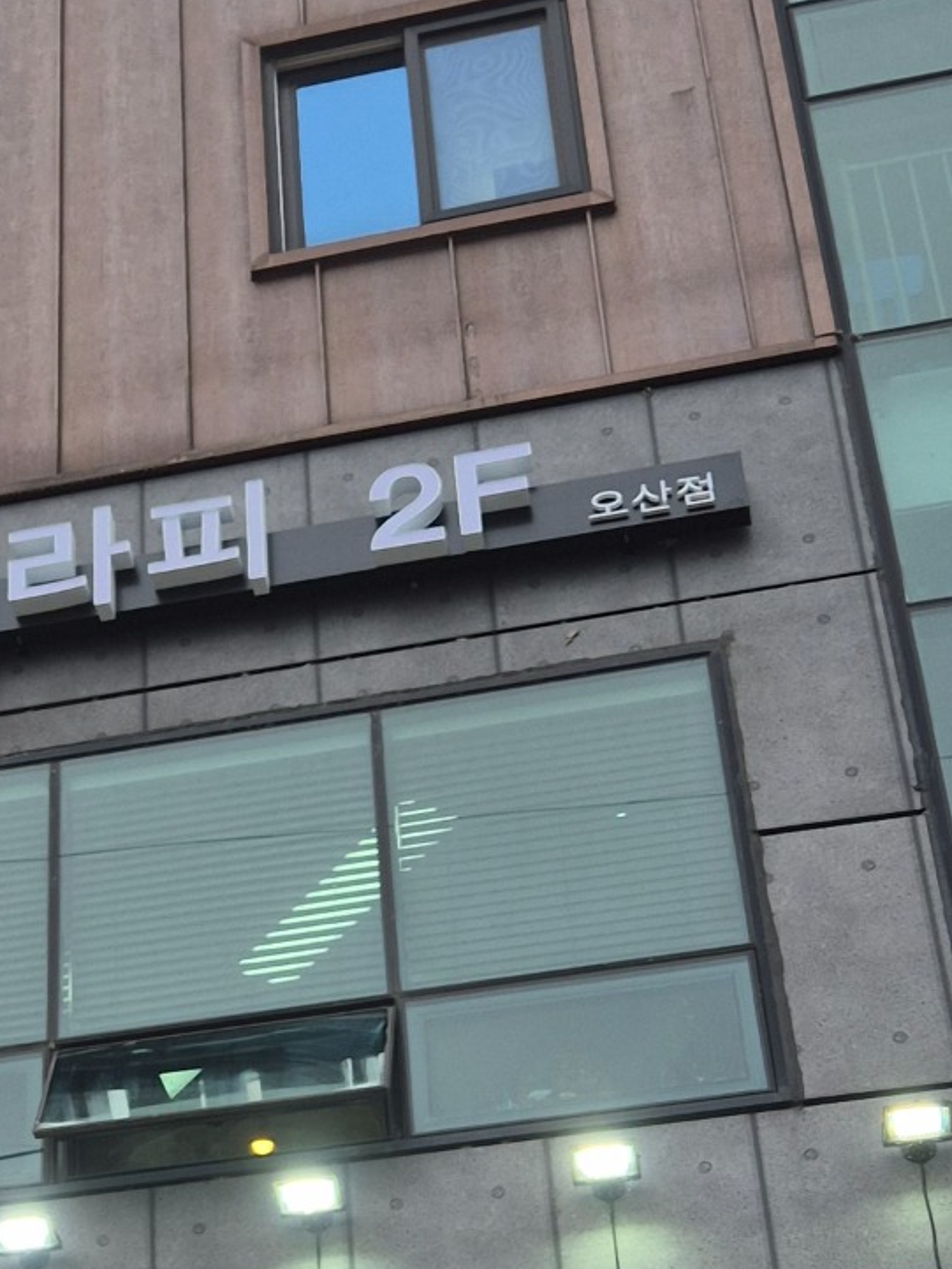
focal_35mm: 85
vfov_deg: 22.8
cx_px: 51
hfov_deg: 17.1
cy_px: 928
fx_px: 3116
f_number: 1.8
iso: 25
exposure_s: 1/250
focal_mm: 5.4
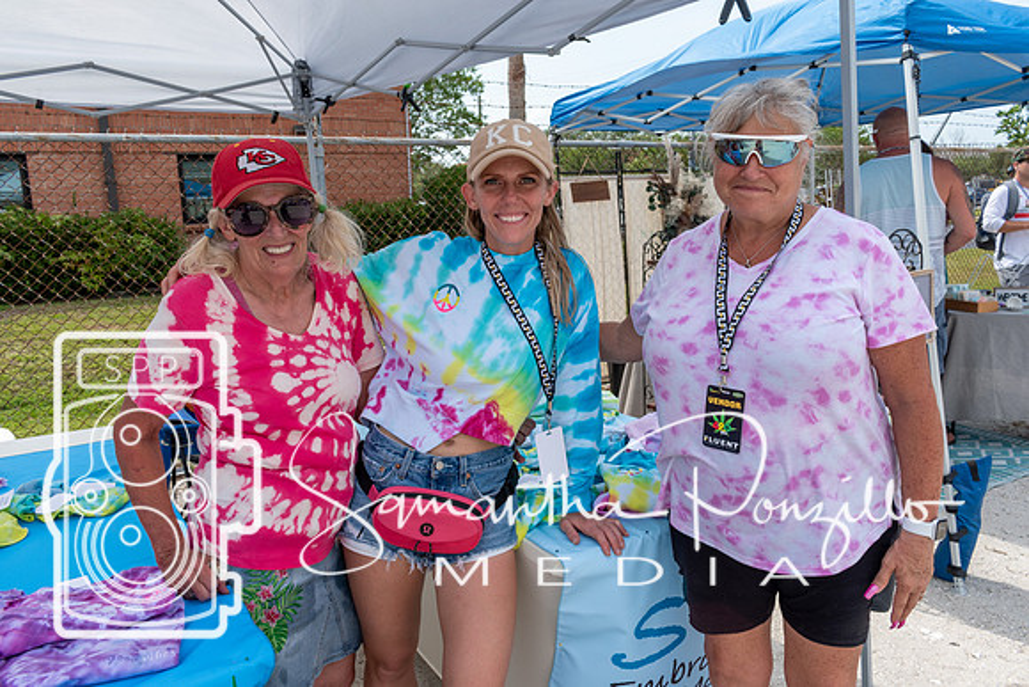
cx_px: 514
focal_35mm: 27
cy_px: 344
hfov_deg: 67.3
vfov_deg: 47.9
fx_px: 773
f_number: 10
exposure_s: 1/400
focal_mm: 18
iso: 200
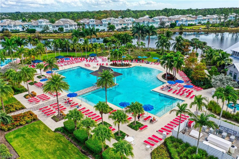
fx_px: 186
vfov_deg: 46.4
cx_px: 120
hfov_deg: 65.5
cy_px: 80
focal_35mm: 28
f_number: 5.6
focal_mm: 10.3
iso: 100
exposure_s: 1/500
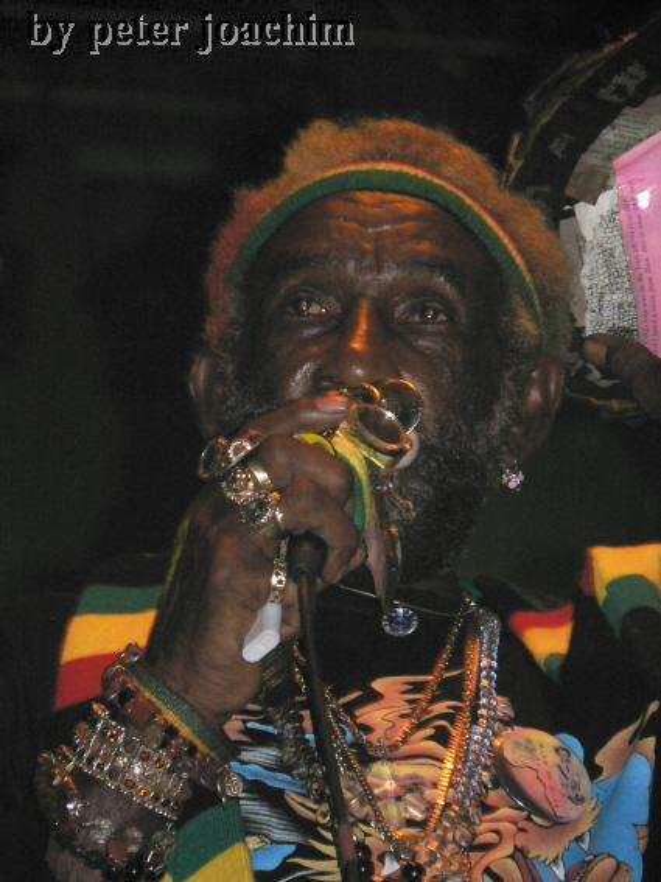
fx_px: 7794
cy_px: 441
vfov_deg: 6.5
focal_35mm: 306
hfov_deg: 4.9
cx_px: 330
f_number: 3.3
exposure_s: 1/60
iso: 400
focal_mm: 52.5
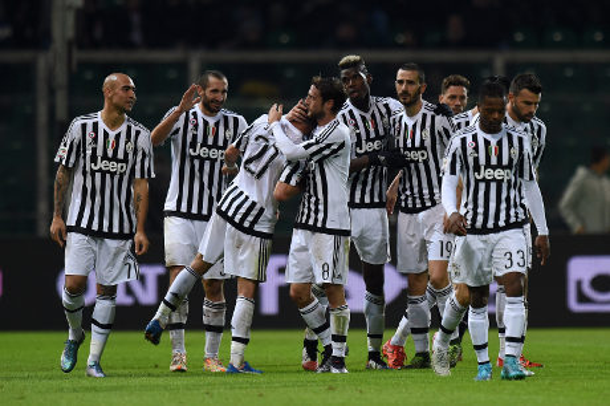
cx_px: 305
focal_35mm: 550
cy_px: 203
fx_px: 9312
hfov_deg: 3.8
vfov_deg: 2.5
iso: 2000
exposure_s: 1/1000
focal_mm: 550
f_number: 4
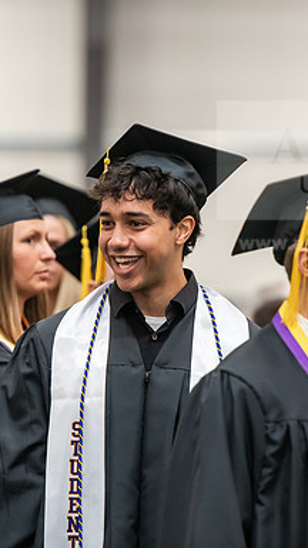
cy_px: 273
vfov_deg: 8.3
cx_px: 174
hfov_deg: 4.7
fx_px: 3789
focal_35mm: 261
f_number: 3.2
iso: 2500
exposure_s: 1/200
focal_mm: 165
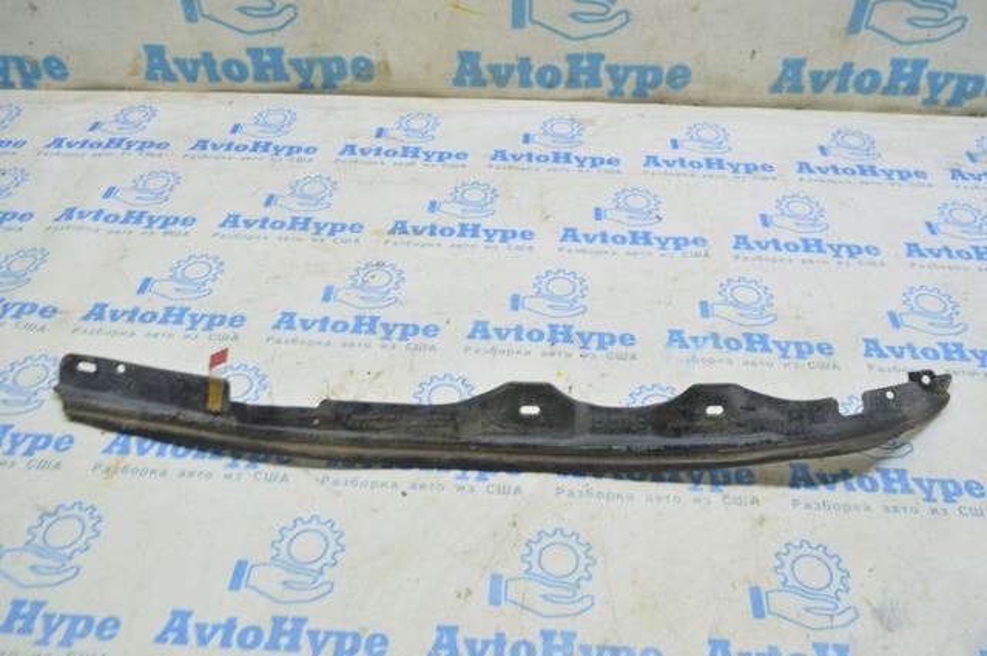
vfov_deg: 43.5
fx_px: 821
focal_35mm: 30
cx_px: 494
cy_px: 328
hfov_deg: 62.0
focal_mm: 20
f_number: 5.6
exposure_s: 1/20
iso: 400
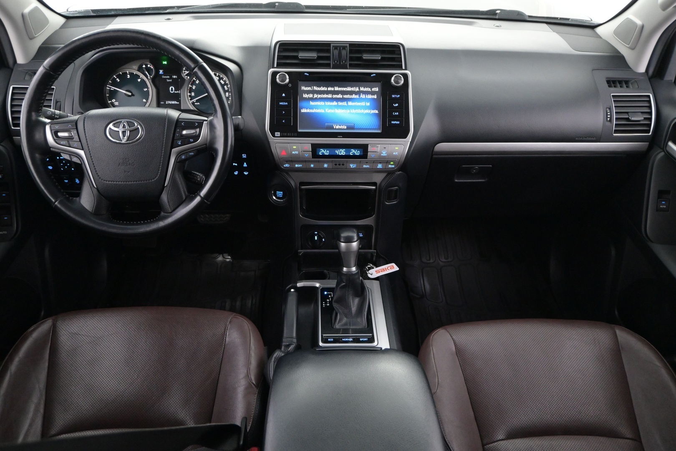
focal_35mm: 29
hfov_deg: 63.2
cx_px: 338
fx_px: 549
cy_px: 226
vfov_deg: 44.6
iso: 3600
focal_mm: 19.5
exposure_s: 1/30
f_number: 3.8
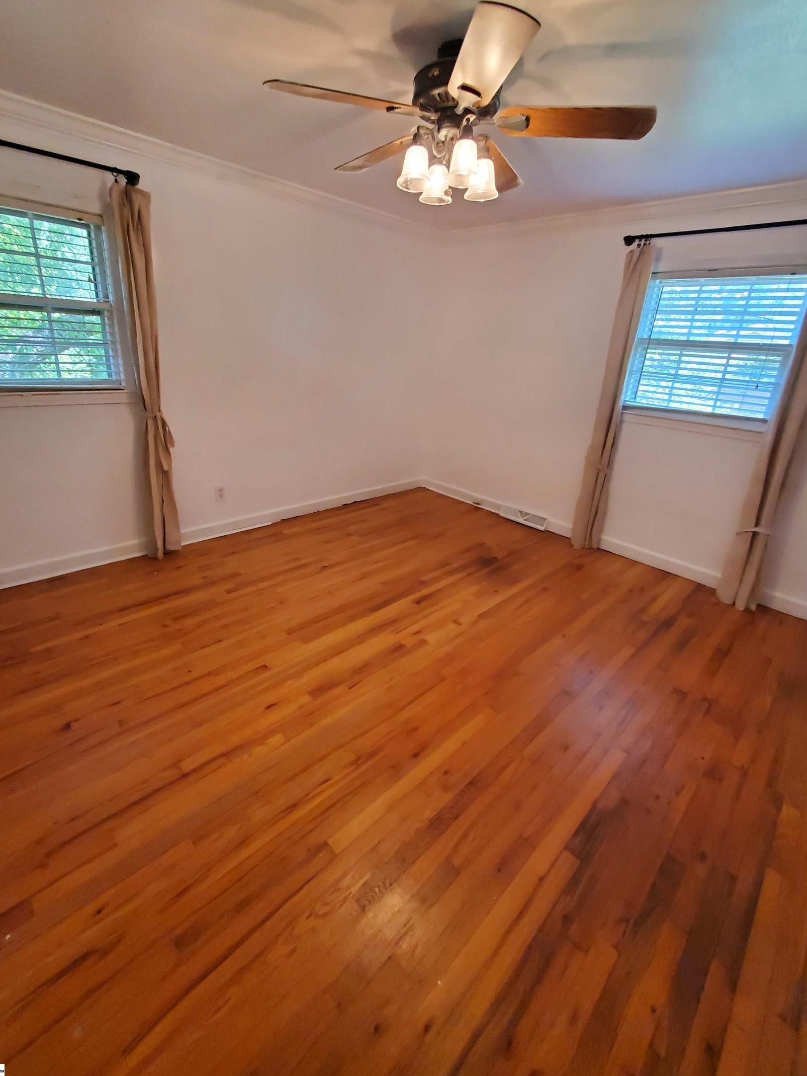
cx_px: 393
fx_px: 435
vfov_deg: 101.9
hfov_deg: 85.7
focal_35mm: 14
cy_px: 500
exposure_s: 1/60
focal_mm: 1.8
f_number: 2.2
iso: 500
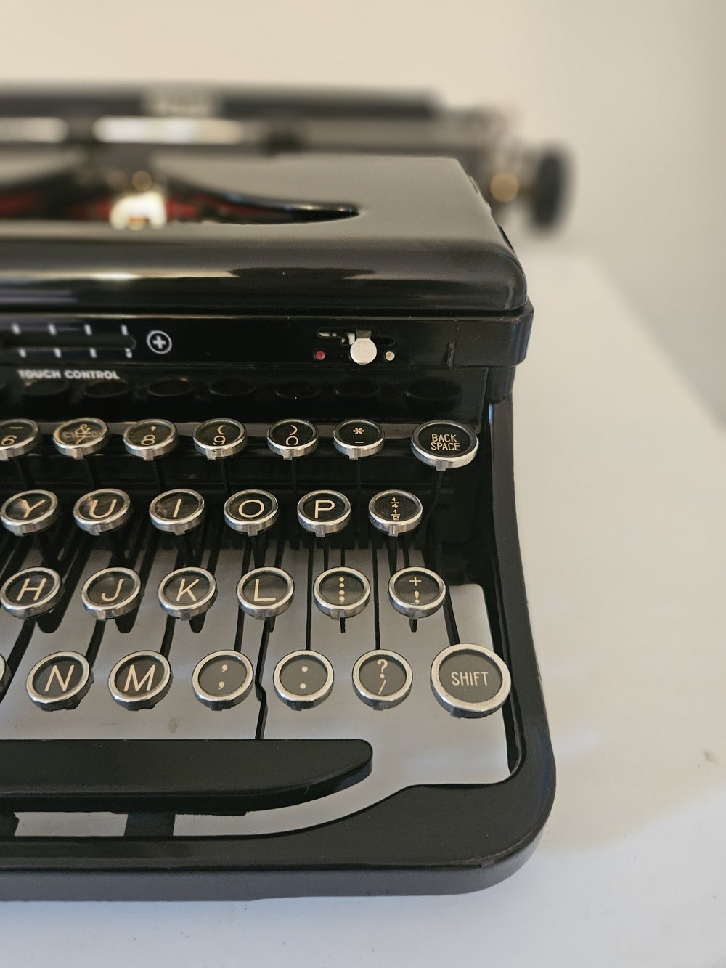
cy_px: 484
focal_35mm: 23
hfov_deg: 58.9
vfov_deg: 73.9
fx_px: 643
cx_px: 363
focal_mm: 5.4
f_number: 1.8
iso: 1000
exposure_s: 1/24
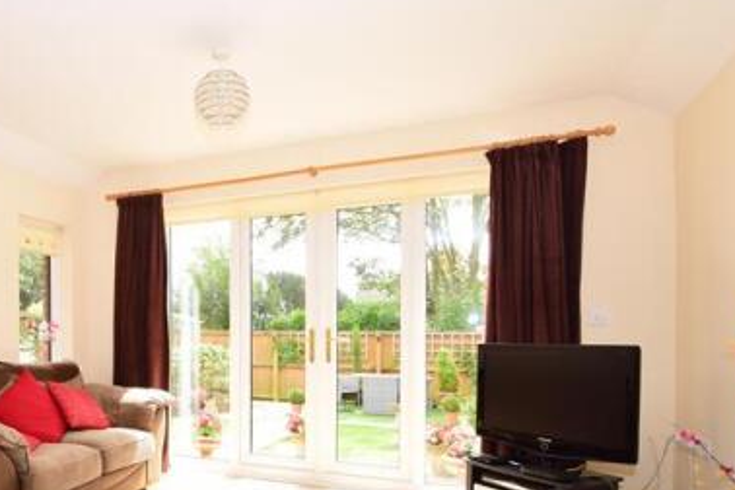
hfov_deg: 64.8
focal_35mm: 26
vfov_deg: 48.4
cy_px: 341
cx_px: 175
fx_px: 531
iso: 400
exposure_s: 1/160
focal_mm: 10
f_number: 6.3
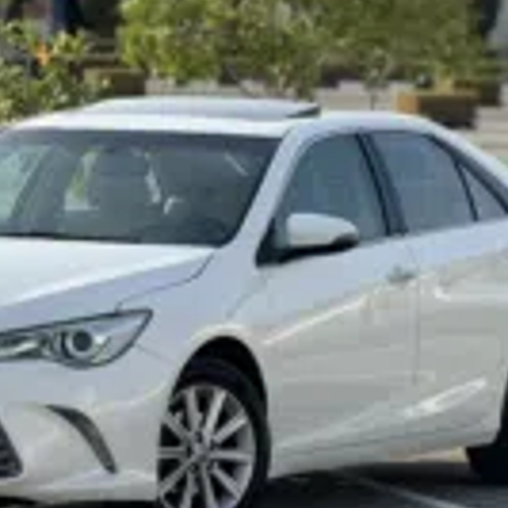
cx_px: 107
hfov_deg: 5.5
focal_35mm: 320
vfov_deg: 5.5
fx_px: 5313
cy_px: 248
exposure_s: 1/1167
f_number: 2.8
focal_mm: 15.66
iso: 50
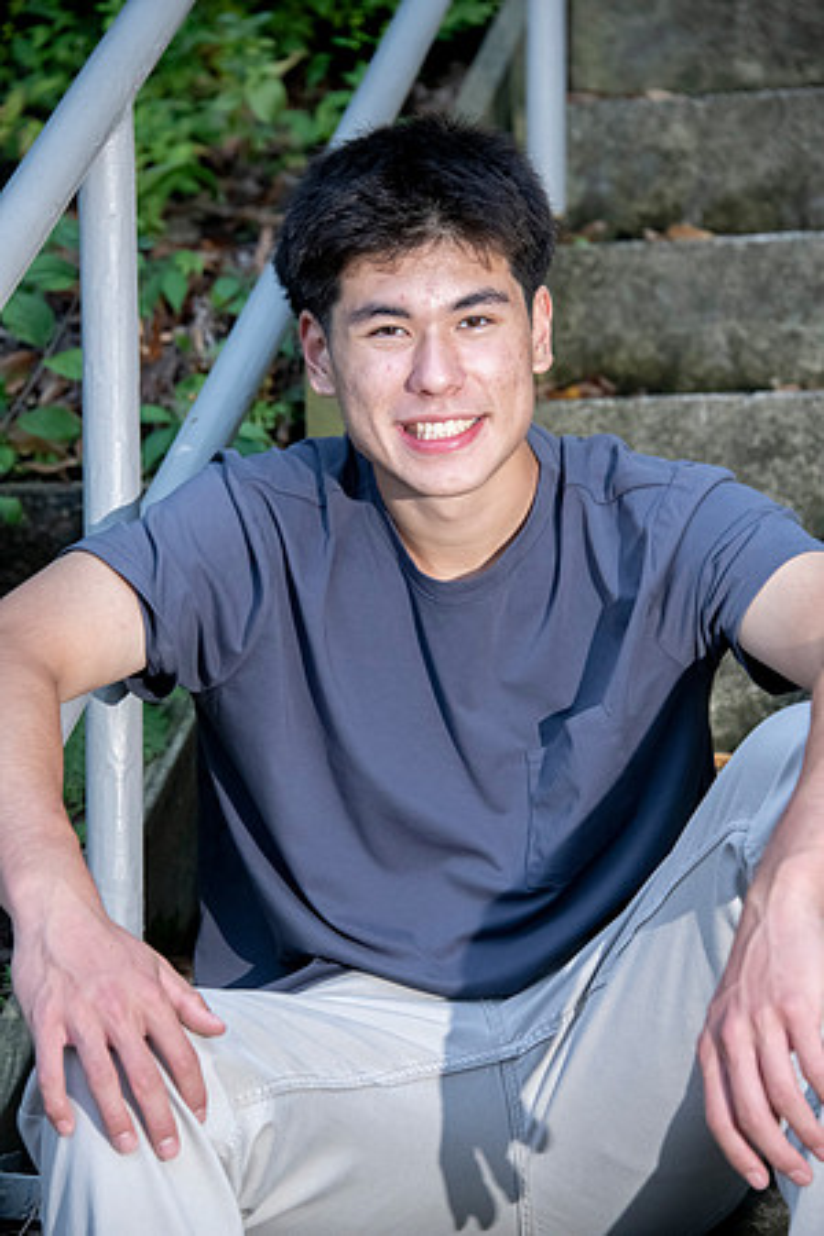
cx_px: 412
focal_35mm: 135
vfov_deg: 15.2
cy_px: 618
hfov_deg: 10.2
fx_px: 4635
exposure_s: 1/160
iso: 5000
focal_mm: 135
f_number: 6.3
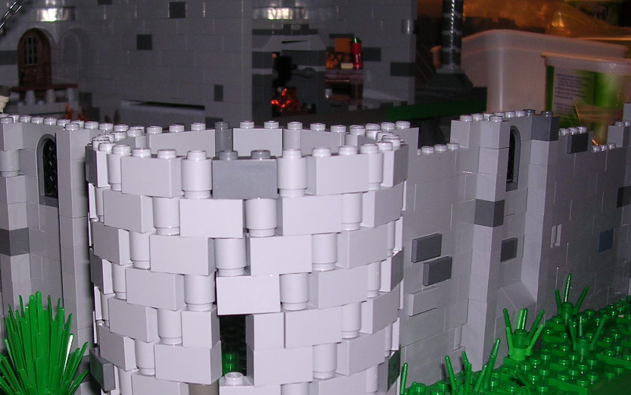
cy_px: 265
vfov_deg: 23.1
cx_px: 247
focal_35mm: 56
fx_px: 963
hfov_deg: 36.1
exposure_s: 1/60.1
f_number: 3
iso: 100
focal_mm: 6.6
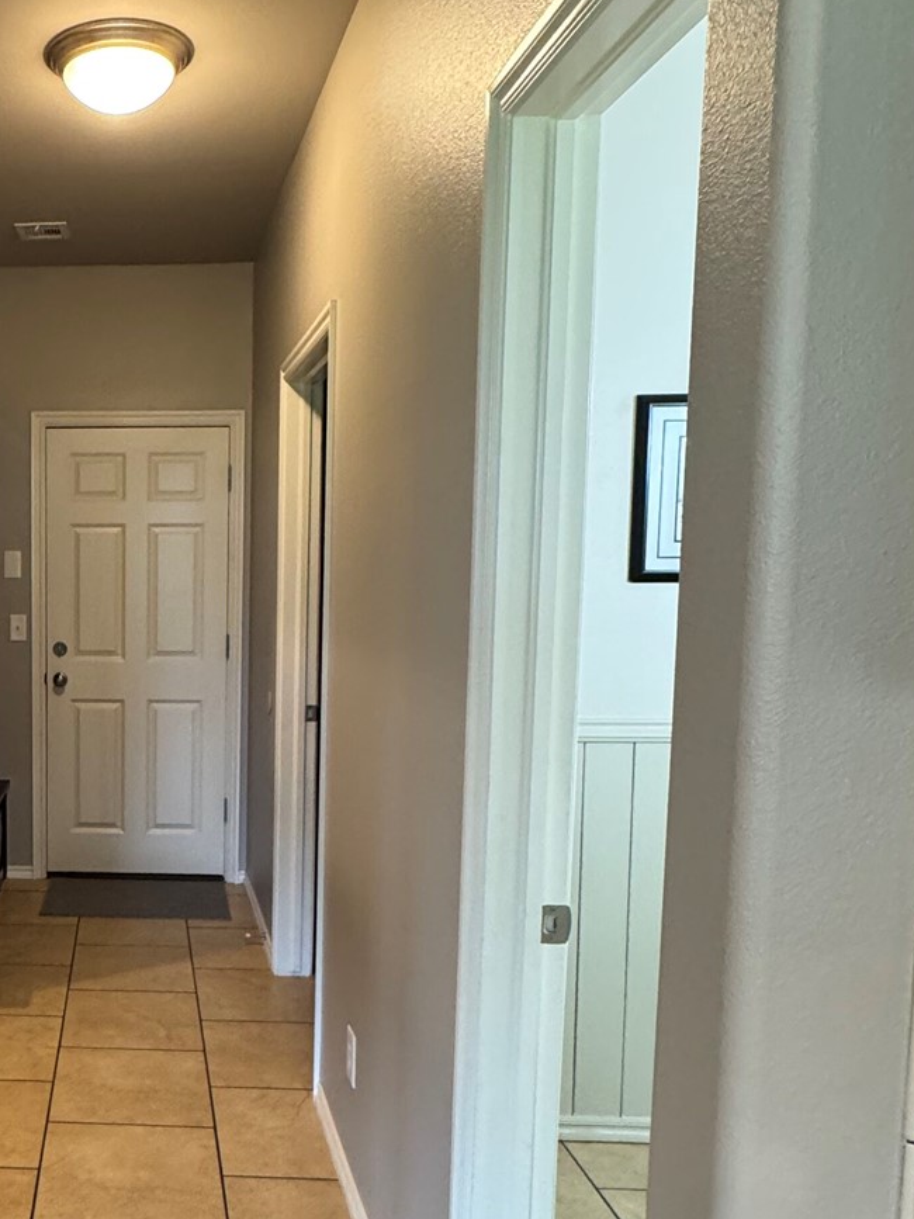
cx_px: 56
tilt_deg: -4.5
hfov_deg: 41.1
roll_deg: -0.1
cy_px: 658
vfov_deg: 58.3
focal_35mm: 31
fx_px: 1092
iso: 320
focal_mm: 2.22
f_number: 2.2
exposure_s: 1/60
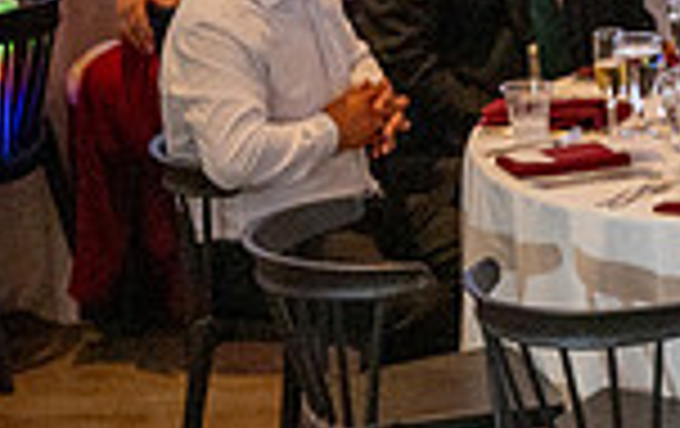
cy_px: 687
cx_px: 1274
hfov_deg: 4.4
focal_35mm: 469
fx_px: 8708
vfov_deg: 2.8
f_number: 4
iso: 3200
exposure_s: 1/200
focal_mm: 120
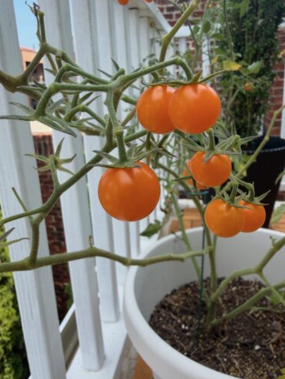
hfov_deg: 53.1
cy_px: 186
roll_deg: +0.2
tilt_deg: -13.2
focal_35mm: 26
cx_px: 145
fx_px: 285
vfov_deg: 67.3
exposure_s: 1/507
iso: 40
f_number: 2.2
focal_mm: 2.22
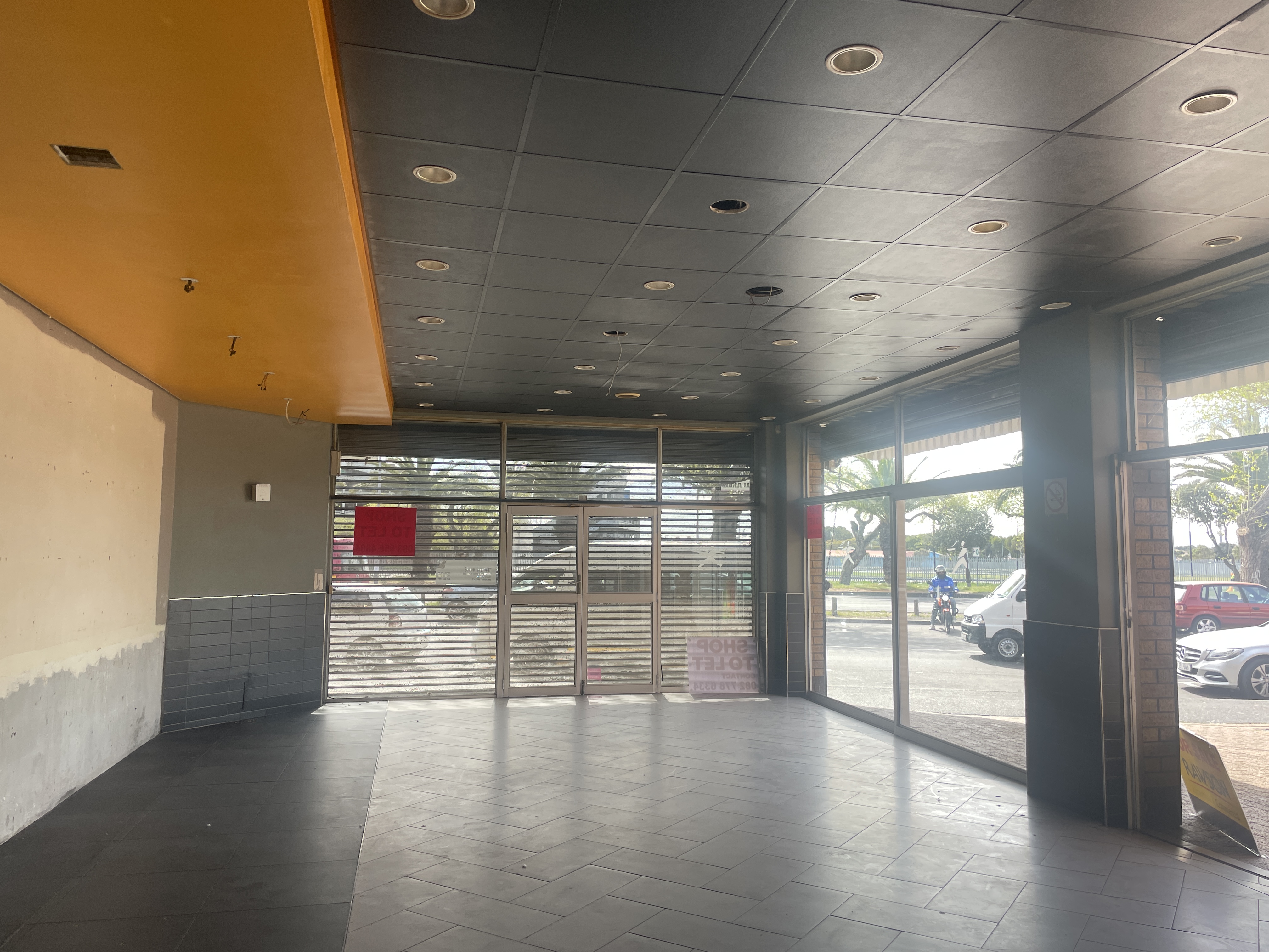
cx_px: 634
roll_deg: -1.1
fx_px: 953
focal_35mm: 26
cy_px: 476
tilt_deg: +4.6
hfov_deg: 67.3
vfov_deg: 53.1
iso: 32
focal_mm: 4.2
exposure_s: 1/173
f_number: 1.6
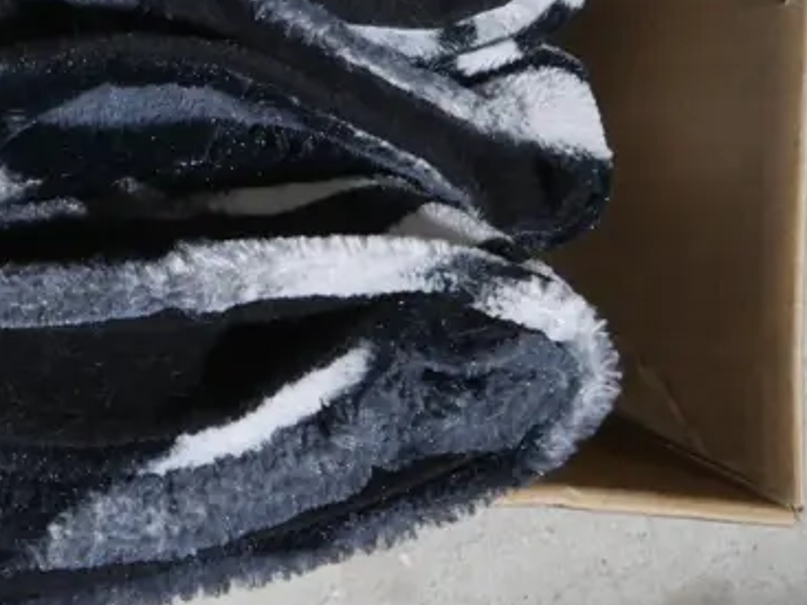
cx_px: -86
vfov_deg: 9.0
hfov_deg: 12.0
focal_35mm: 162
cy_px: -130
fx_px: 3775
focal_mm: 29
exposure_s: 1/60
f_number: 5.4
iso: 640
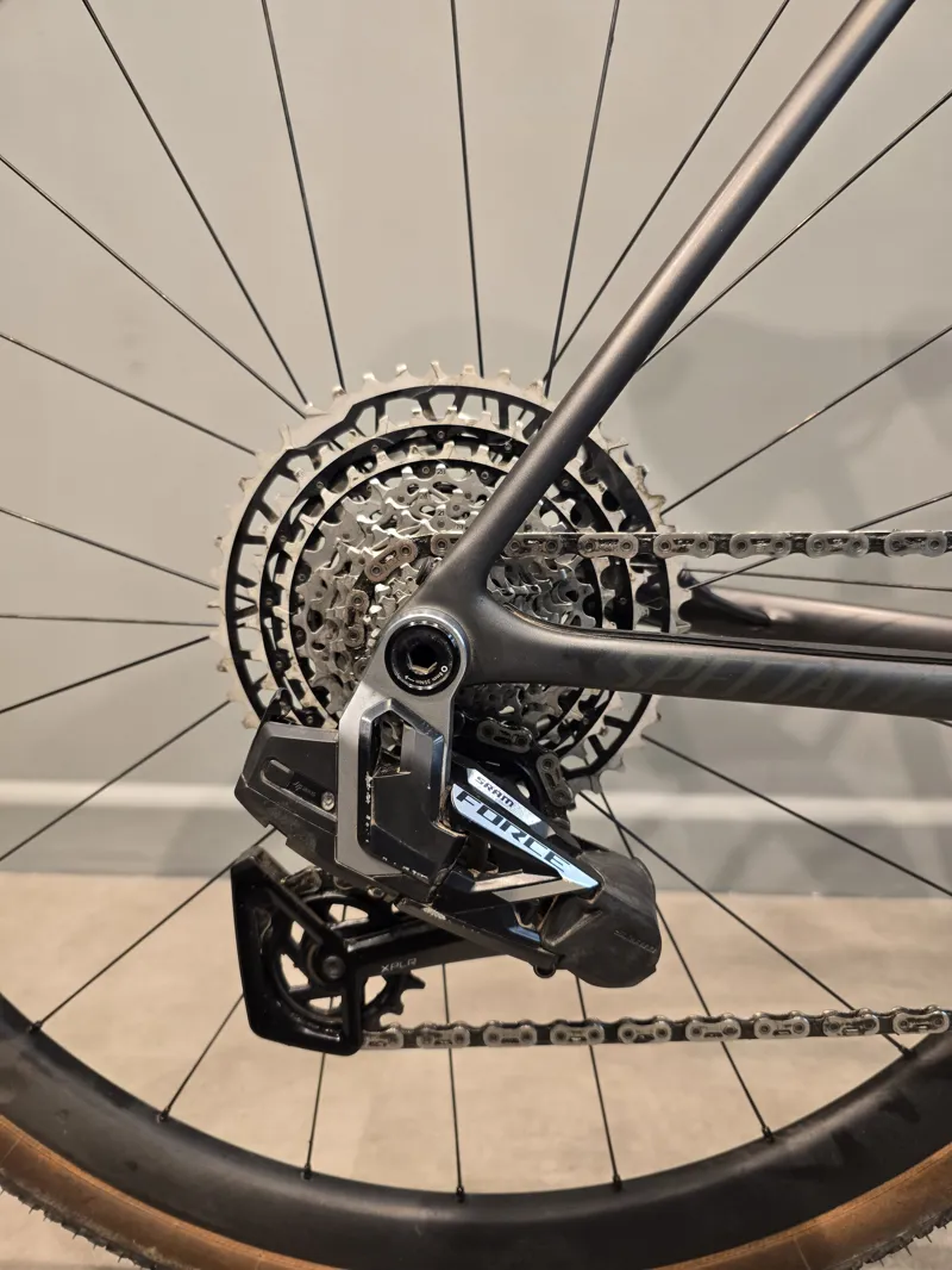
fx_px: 843
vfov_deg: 73.9
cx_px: 476
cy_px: 635
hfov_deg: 58.9
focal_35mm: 23
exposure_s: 1/50
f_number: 1.7
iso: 125
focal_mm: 6.3
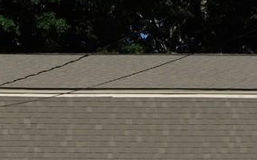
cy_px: 265
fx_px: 1302
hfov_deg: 11.3
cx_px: 76
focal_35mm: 186
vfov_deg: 6.9
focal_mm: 9
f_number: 4
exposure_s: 1/1250
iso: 125
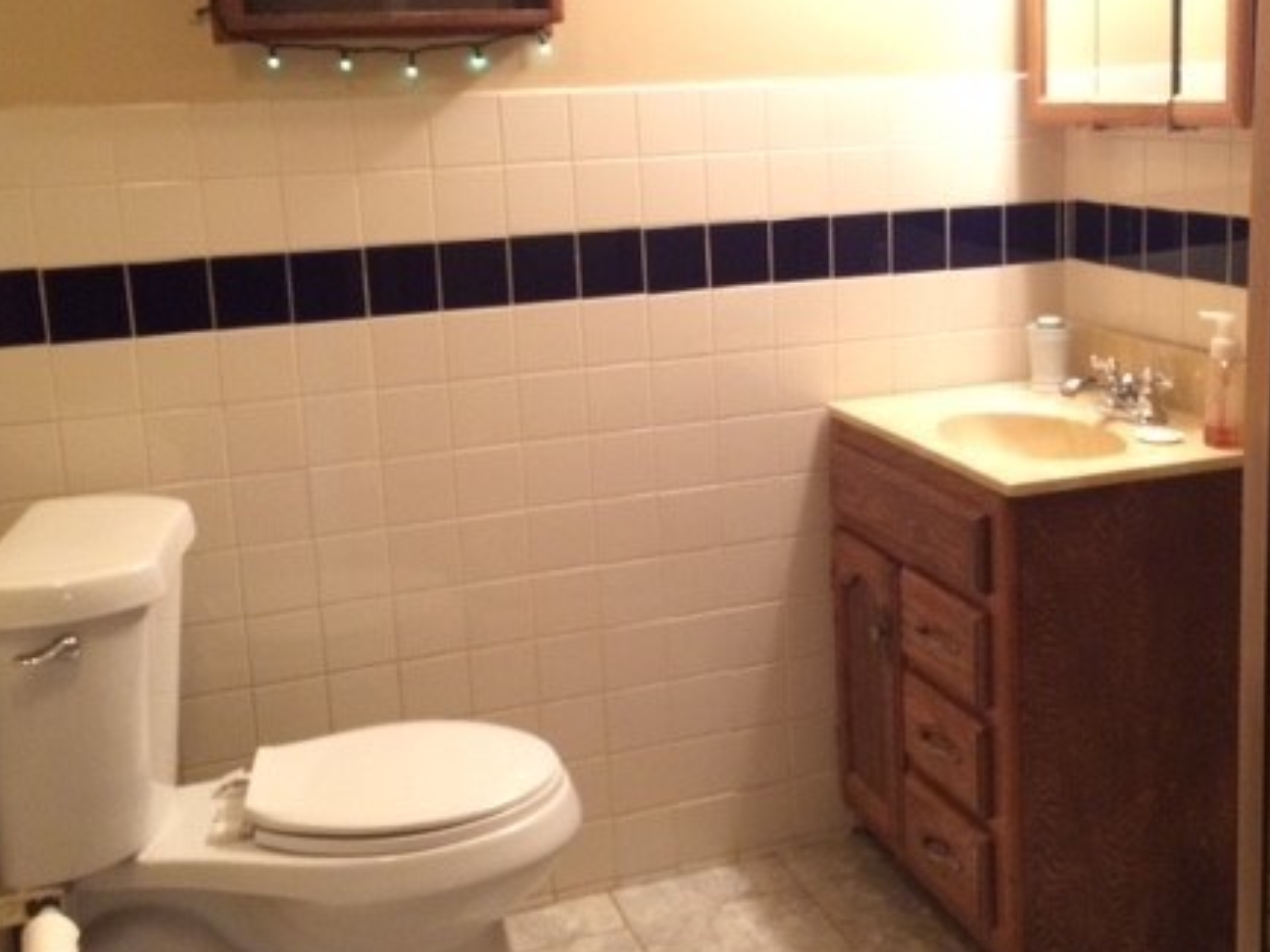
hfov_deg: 43.6
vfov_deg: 33.5
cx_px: 773
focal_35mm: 43
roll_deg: +2.5
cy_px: 376
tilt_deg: -9.7
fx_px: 1578
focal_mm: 4.15
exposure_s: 1/30
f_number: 2.2
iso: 320
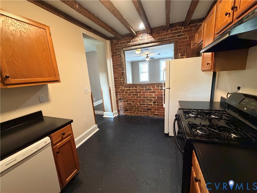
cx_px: 128
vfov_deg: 85.7
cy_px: 96
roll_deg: +4.0
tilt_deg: -11.0
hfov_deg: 102.1
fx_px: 104
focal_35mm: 14
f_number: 2.2
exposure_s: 1/60
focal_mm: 2.22
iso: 640
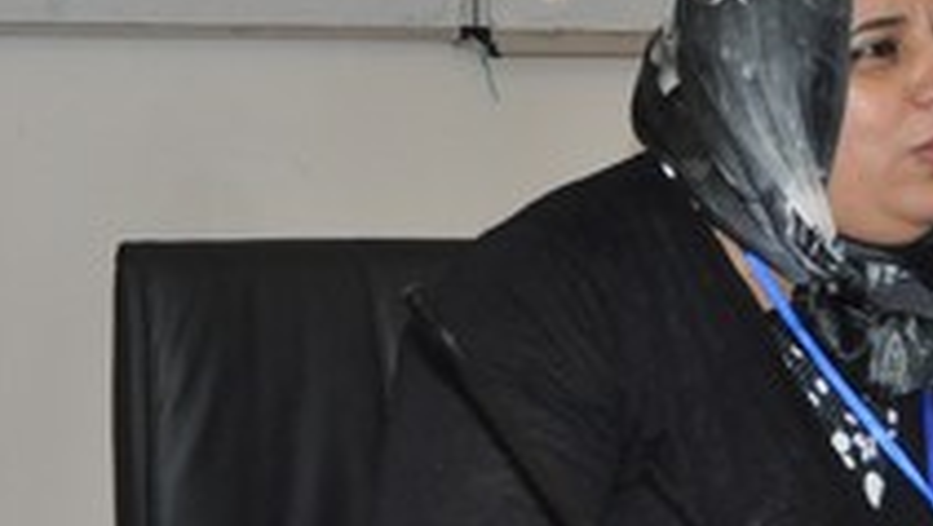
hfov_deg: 22.4
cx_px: 407
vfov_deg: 12.8
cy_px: 201
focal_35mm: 95
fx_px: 2352
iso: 800
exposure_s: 1/60
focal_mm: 20
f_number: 3.5
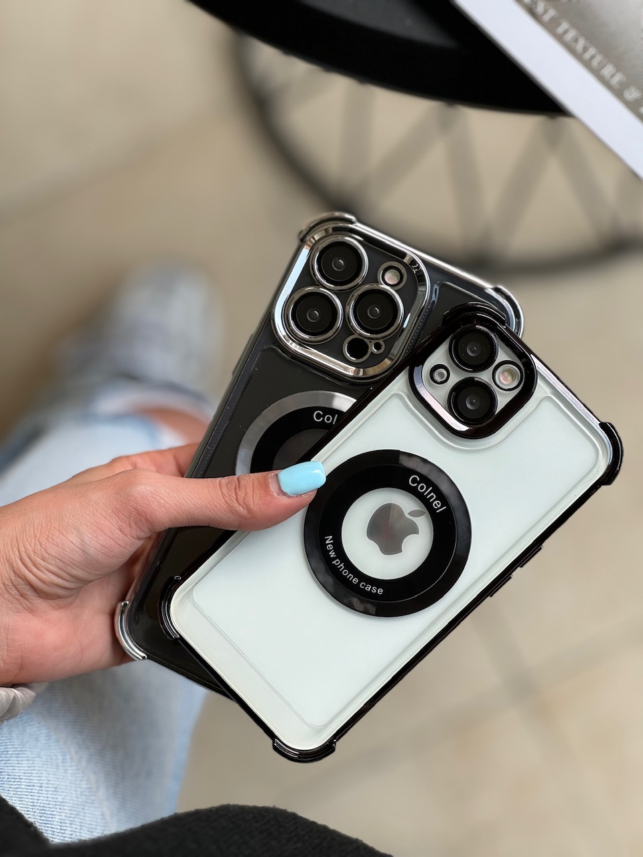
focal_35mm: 77
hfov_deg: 19.1
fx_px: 1907
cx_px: 322
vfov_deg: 25.3
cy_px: 428
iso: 25
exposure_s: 1/99
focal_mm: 9
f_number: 2.8
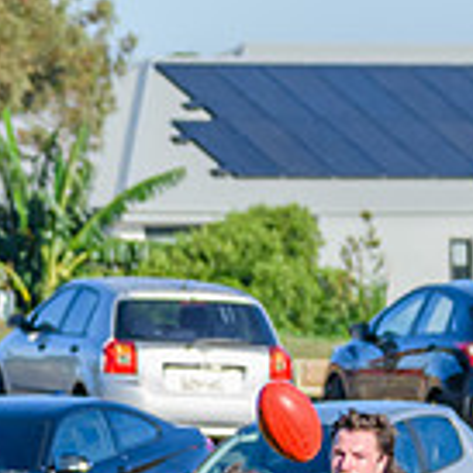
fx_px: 16634
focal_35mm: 1076
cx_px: 150
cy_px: 799
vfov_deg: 1.6
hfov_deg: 1.6
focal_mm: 210
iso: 800
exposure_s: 1/2000
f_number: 7.1
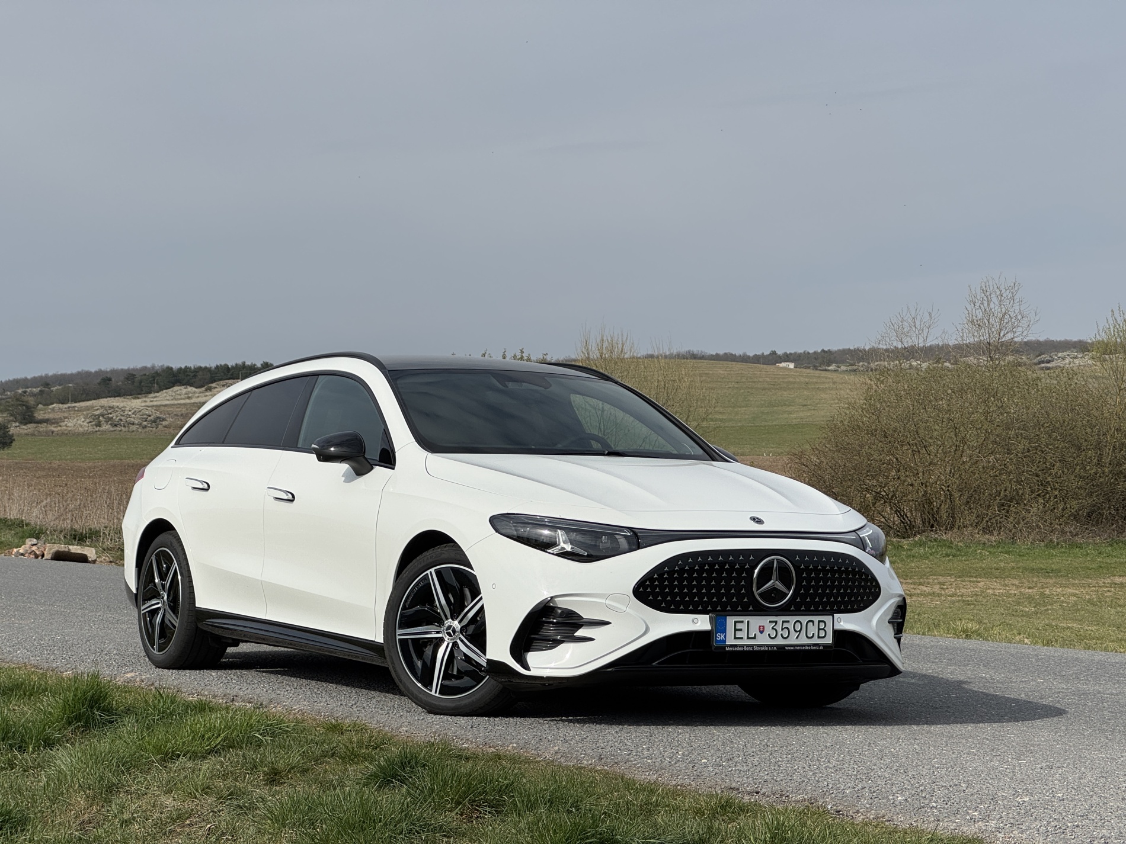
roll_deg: -0.5
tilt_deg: +1.8
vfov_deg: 19.1
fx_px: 2505
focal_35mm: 77
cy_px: 422
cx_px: 563
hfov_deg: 25.3
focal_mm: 9
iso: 25
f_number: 2.8
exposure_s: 1/1876
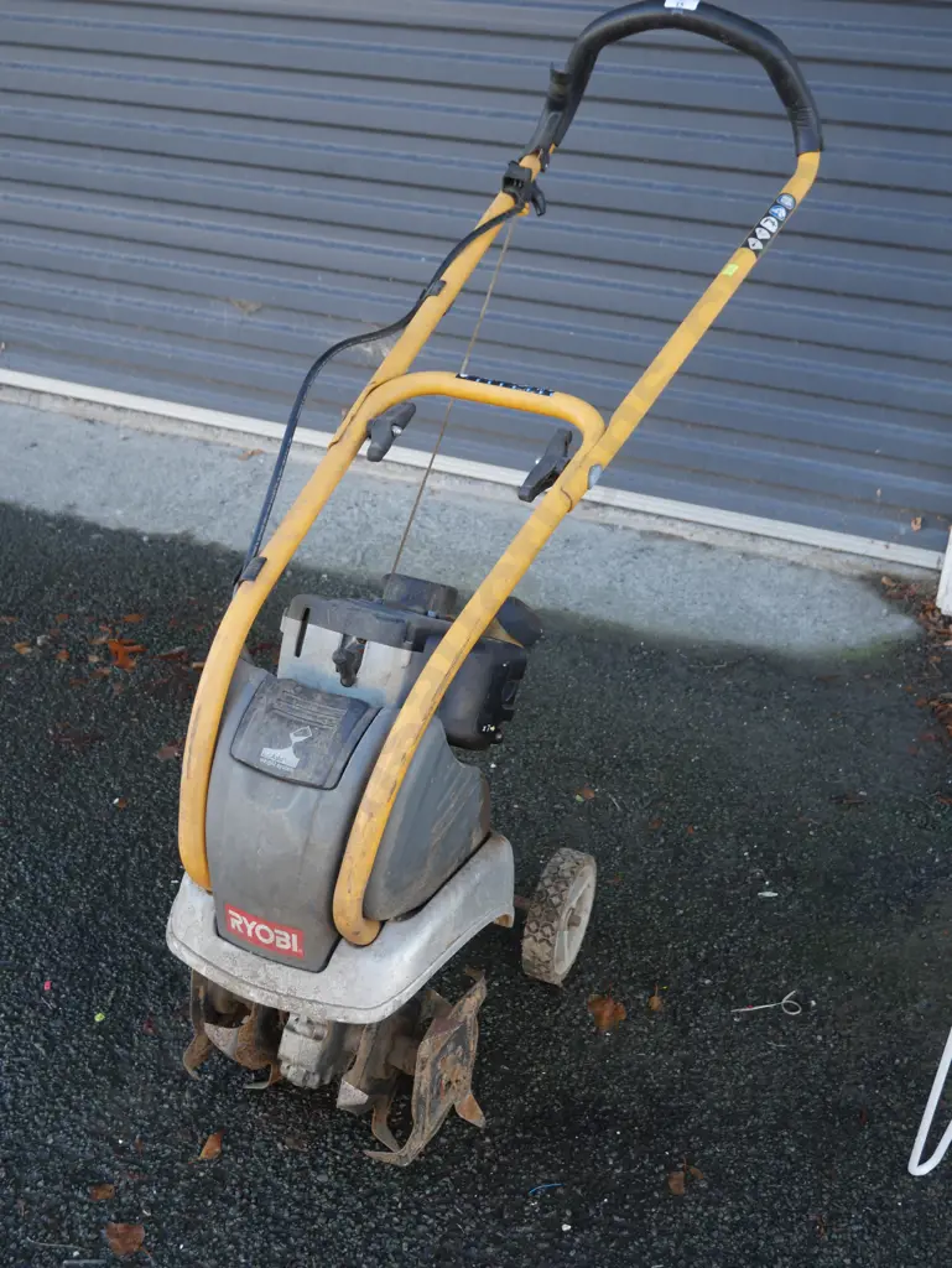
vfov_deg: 49.0
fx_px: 1392
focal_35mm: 38
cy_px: 634
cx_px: 476
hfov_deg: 37.8
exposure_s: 1/80
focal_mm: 19
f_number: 4.1
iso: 200
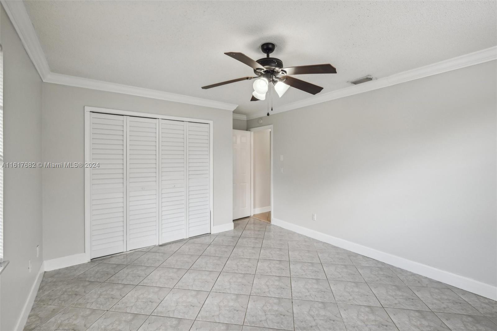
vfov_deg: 77.3
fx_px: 207
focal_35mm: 15
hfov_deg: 100.4
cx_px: 248
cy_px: 166
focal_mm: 10
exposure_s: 1/105
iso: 1600
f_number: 7.1
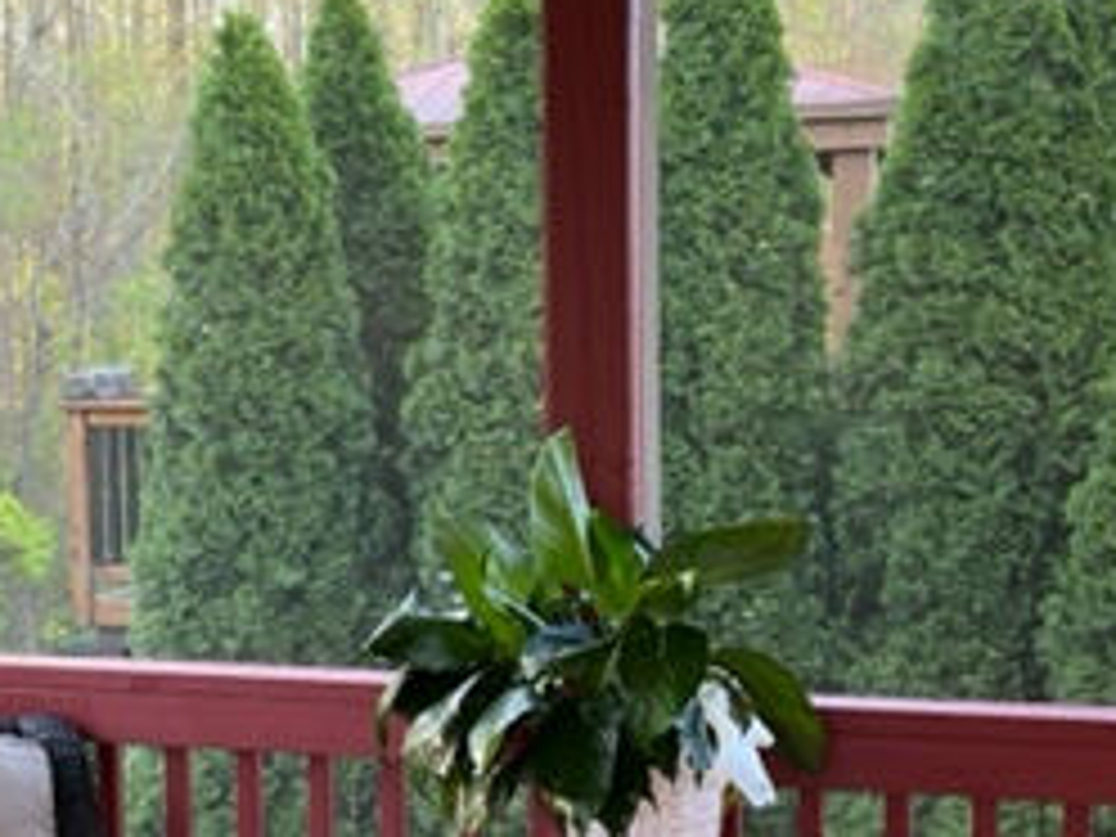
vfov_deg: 21.9
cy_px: 410
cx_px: 346
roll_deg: +0.7
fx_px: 2160
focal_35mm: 67
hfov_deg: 28.7
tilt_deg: -5.9
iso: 100
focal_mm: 5.1
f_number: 1.6
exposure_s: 1/122
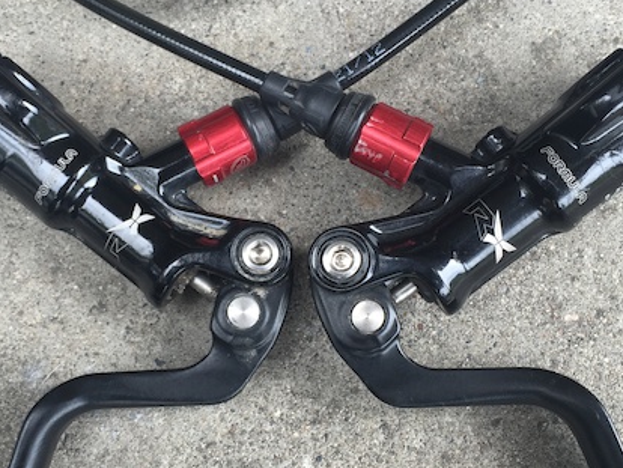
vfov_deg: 26.1
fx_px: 1008
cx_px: 274
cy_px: 281
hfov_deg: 34.3
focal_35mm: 56
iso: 32
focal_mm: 4.15
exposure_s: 1/125
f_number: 2.2
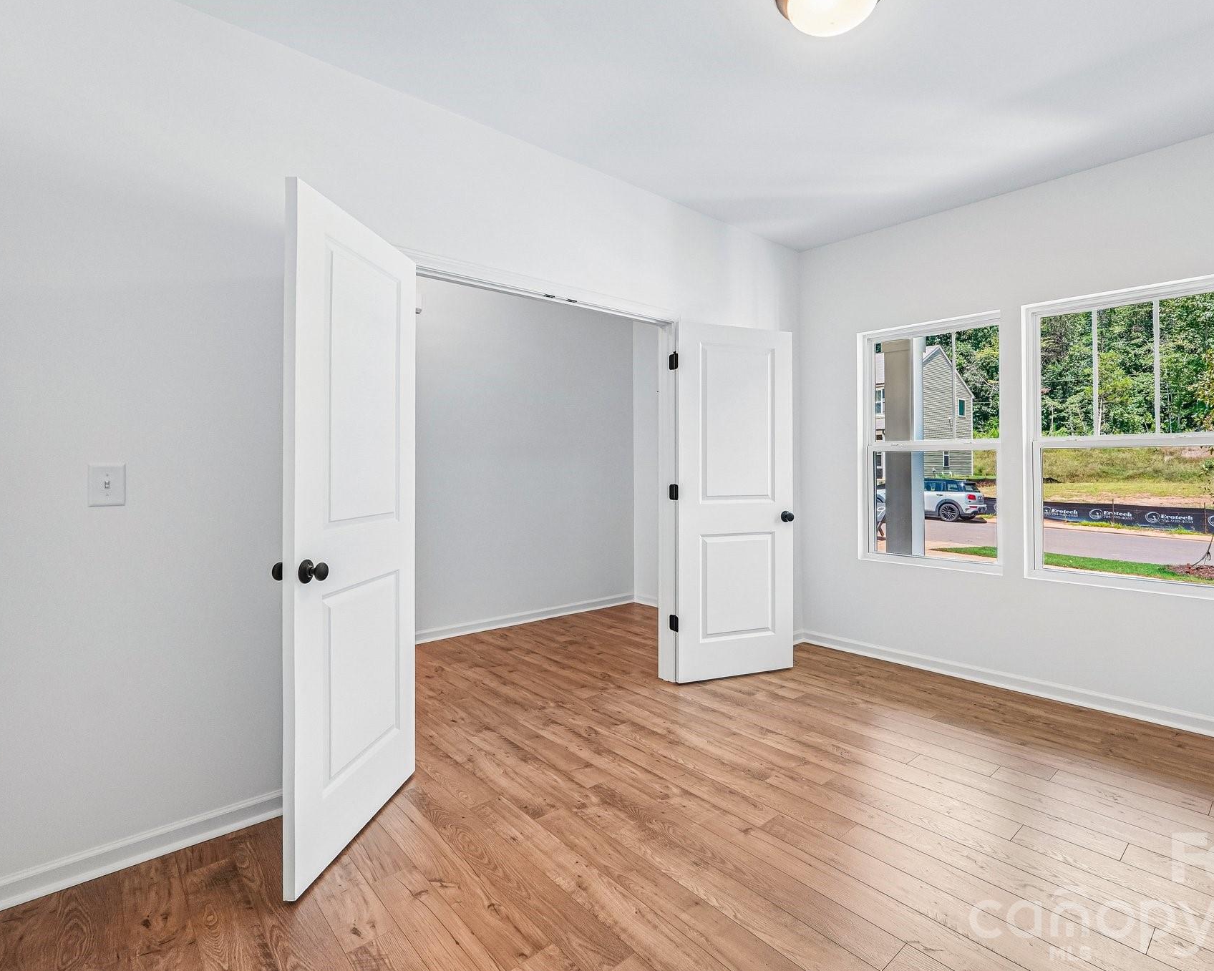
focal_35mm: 17
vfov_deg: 77.0
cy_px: 485
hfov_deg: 89.4
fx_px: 611
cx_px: 667
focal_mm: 10
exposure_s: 1/20
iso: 400
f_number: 8
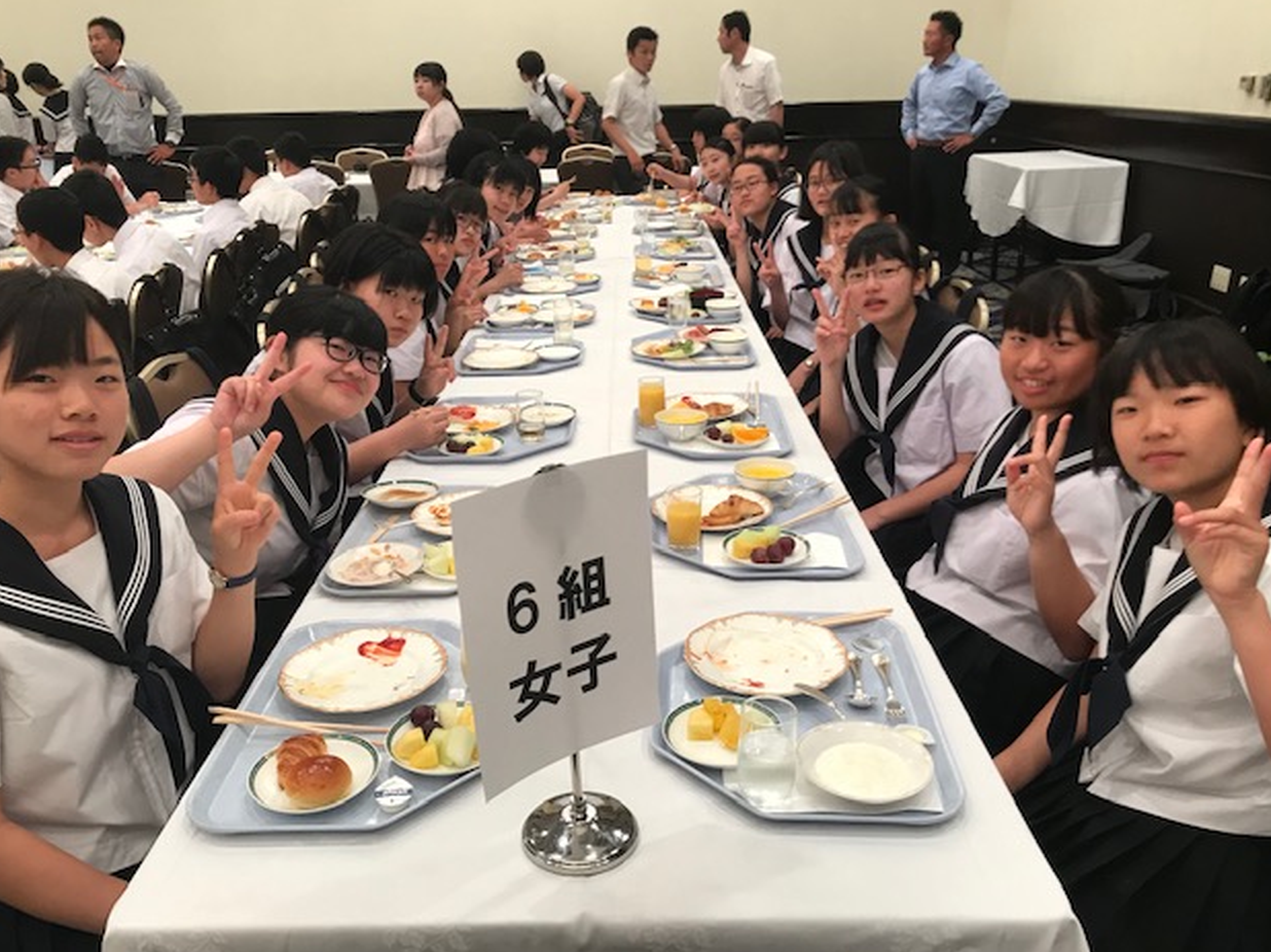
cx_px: 619
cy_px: 469
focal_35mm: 29
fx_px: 1064
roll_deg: +1.0
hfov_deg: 61.7
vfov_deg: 48.2
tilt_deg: -18.5
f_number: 1.8
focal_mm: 3.99
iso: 40
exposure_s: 1/33
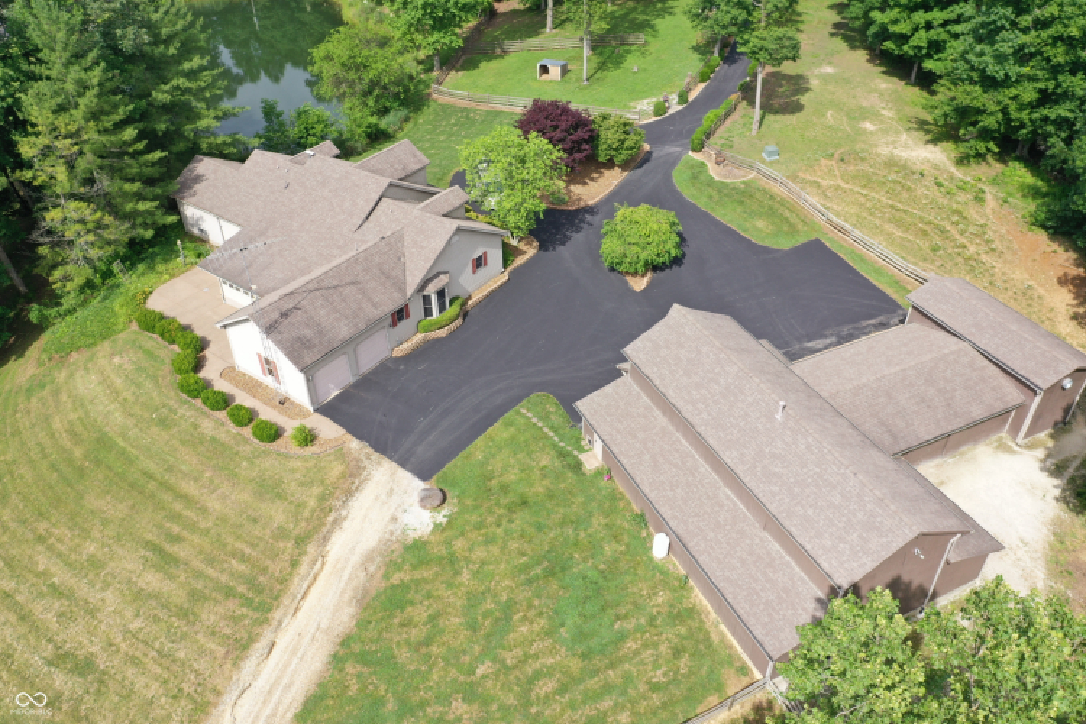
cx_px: 543
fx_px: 845
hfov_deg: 65.5
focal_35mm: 28
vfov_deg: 46.4
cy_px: 362
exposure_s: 1/500
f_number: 4
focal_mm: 10.26
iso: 100
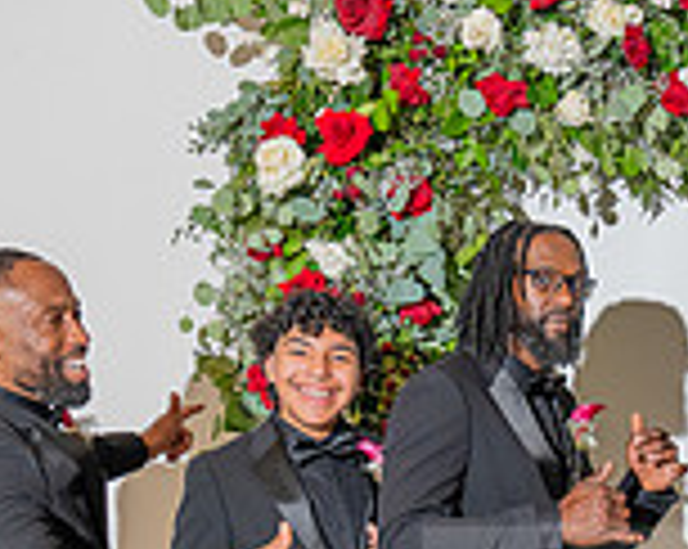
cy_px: 632
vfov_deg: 14.0
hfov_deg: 17.2
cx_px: 814
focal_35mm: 107
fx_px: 2176
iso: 800
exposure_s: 1/200
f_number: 4
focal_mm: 30
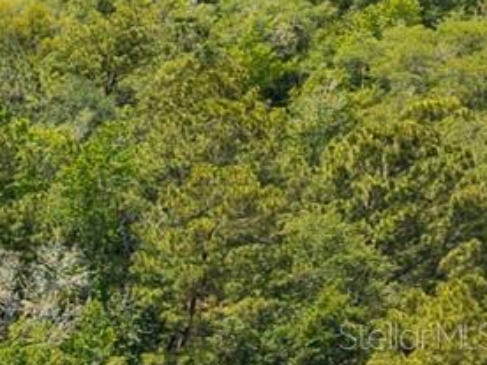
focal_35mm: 139
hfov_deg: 10.6
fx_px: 1956
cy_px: 335
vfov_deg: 10.6
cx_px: -907
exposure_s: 1/3200
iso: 240
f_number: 1.8
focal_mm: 8.67
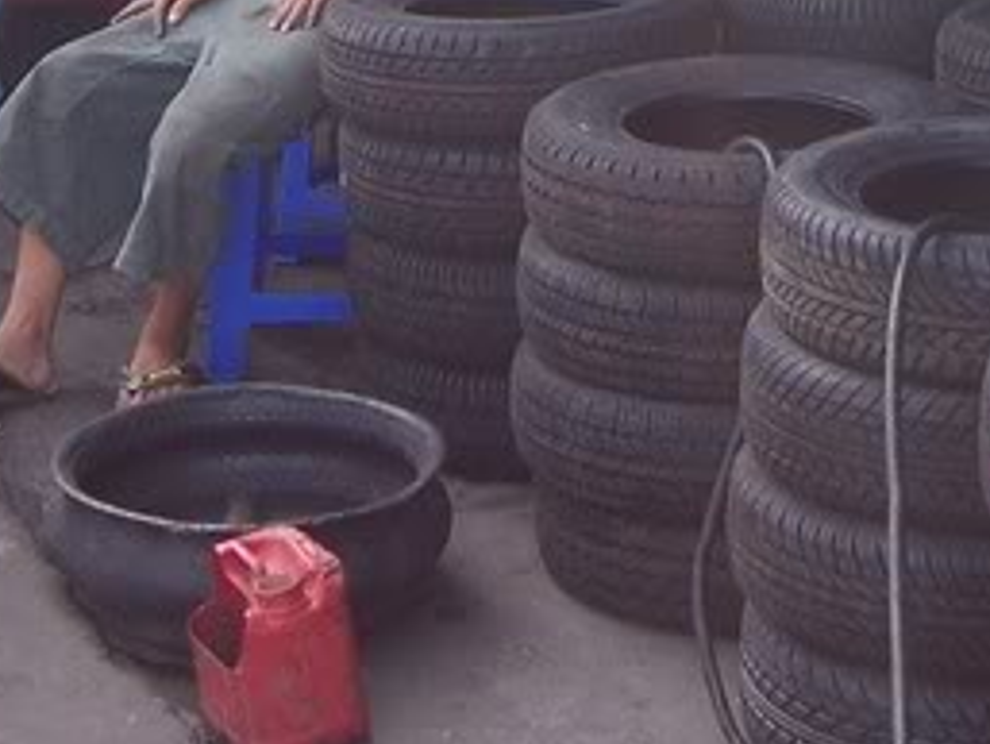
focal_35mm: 112
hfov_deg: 17.6
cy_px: -305
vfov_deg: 12.7
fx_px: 3205
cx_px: 559
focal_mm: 6
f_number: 3
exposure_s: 1/125
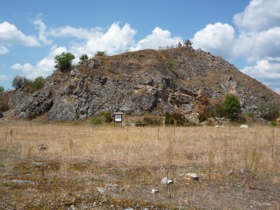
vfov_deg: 38.6
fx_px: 299
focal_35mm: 37
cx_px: 140
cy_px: 105
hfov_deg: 50.2
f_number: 6.3
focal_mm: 6.5
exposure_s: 1/400
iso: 100
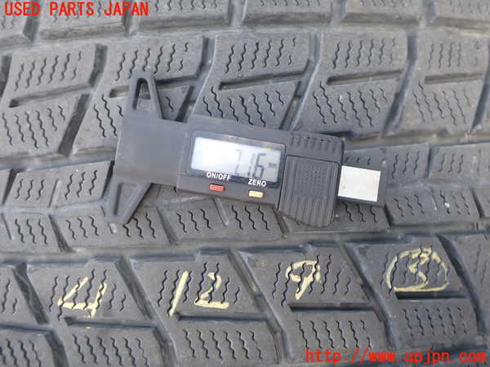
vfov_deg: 46.8
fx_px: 425
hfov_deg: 60.0
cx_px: 245
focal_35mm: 30
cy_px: 184
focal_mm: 5.4
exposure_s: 1/125
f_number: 2.3
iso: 100
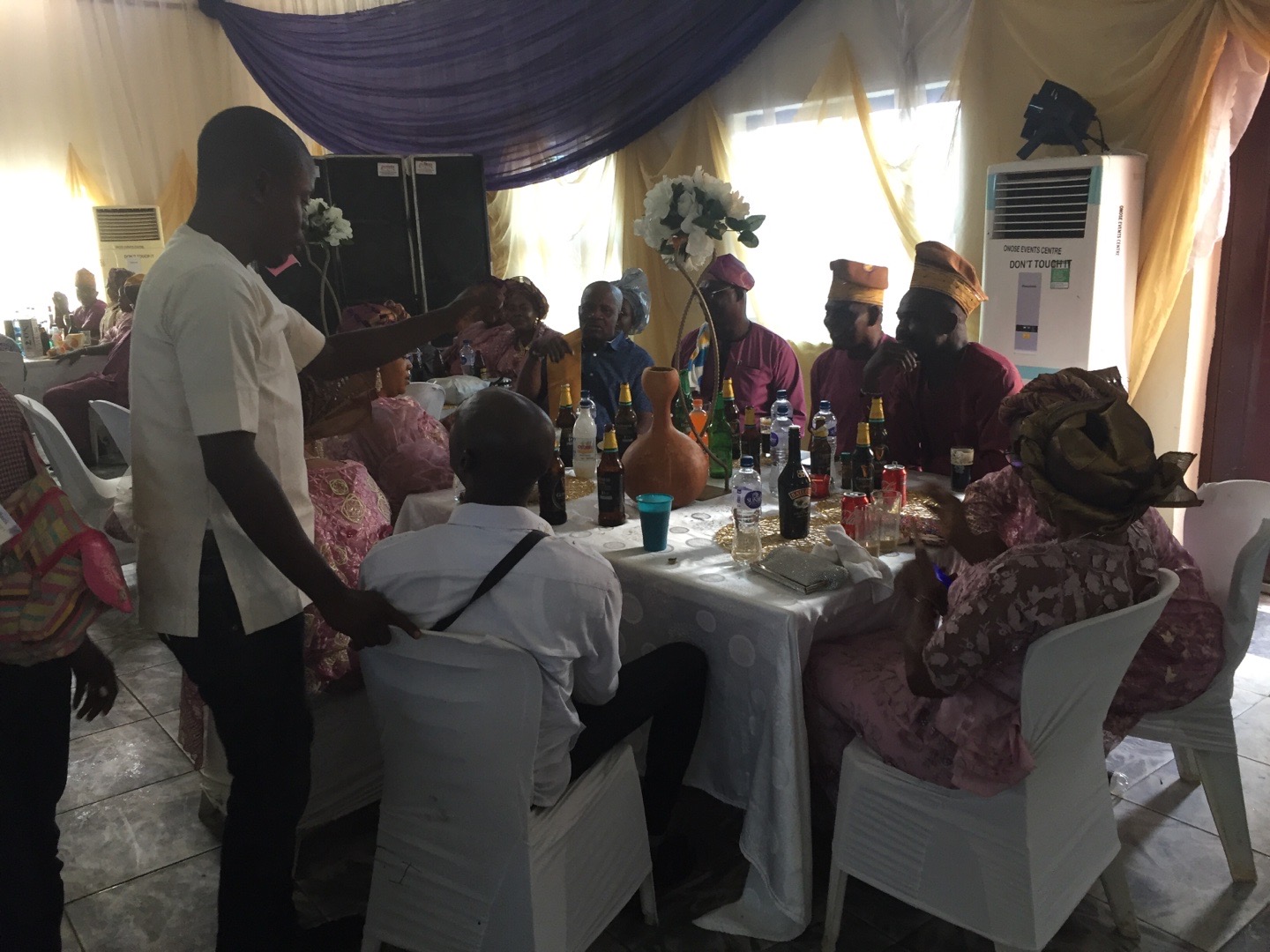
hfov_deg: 61.7
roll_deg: +1.6
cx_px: 635
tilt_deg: -11.4
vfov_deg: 48.2
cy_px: 476
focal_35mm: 29
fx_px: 1064
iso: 125
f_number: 2.2
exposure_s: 1/33
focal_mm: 4.15
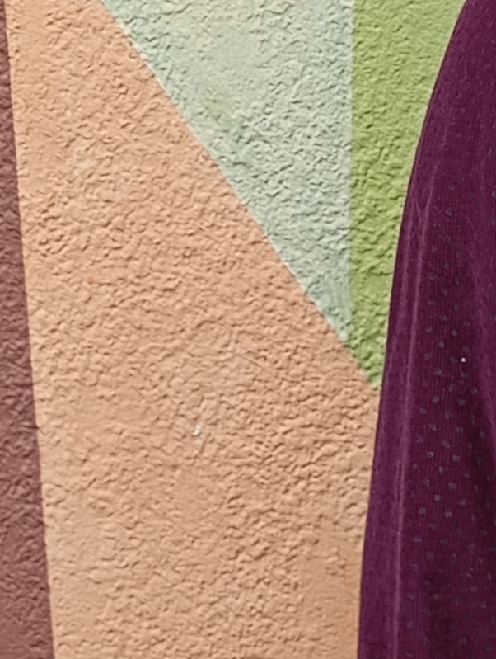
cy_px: -796
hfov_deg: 10.2
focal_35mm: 143
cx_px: 613
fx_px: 2724
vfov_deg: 11.8
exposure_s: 1/107
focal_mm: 4.27
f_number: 1.8
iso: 100
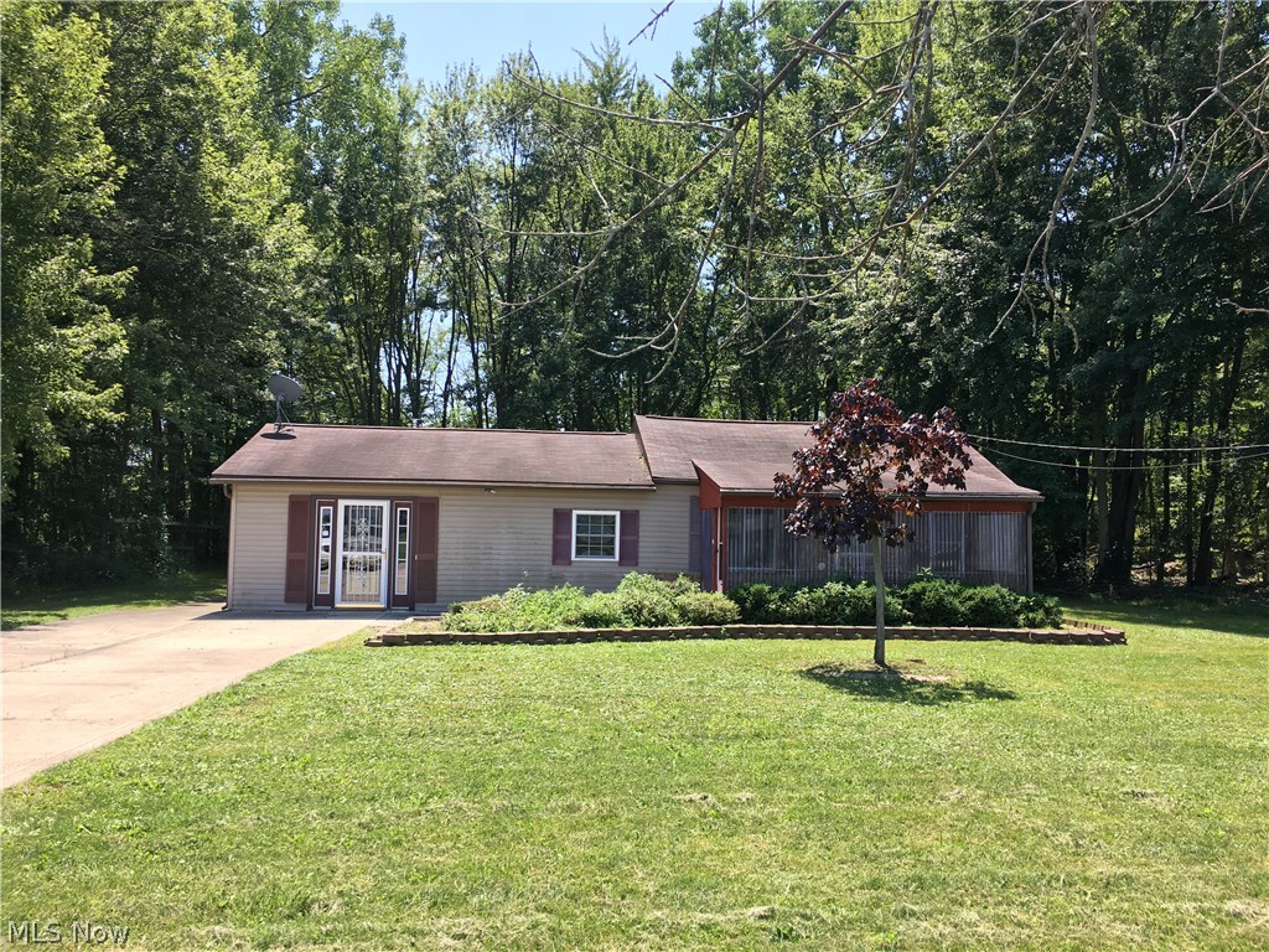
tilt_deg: +3.2
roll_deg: -0.1
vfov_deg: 48.2
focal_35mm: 29
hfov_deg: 61.7
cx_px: 634
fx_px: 1063
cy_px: 476
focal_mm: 4.15
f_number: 2.2
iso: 25
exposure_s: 1/458
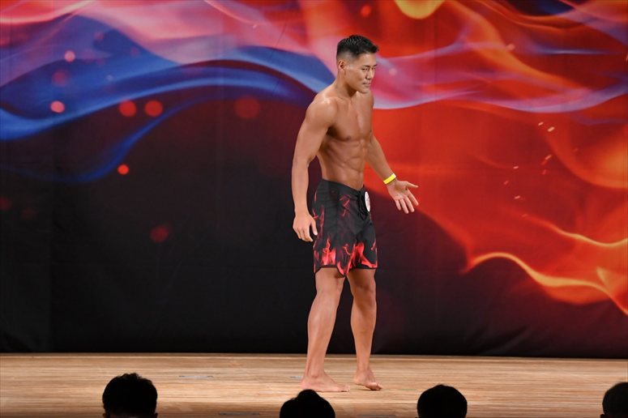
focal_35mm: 225
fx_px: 3923
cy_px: 209
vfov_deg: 6.1
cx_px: 314
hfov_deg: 9.2
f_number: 5.6
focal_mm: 150
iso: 3200
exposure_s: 1/400
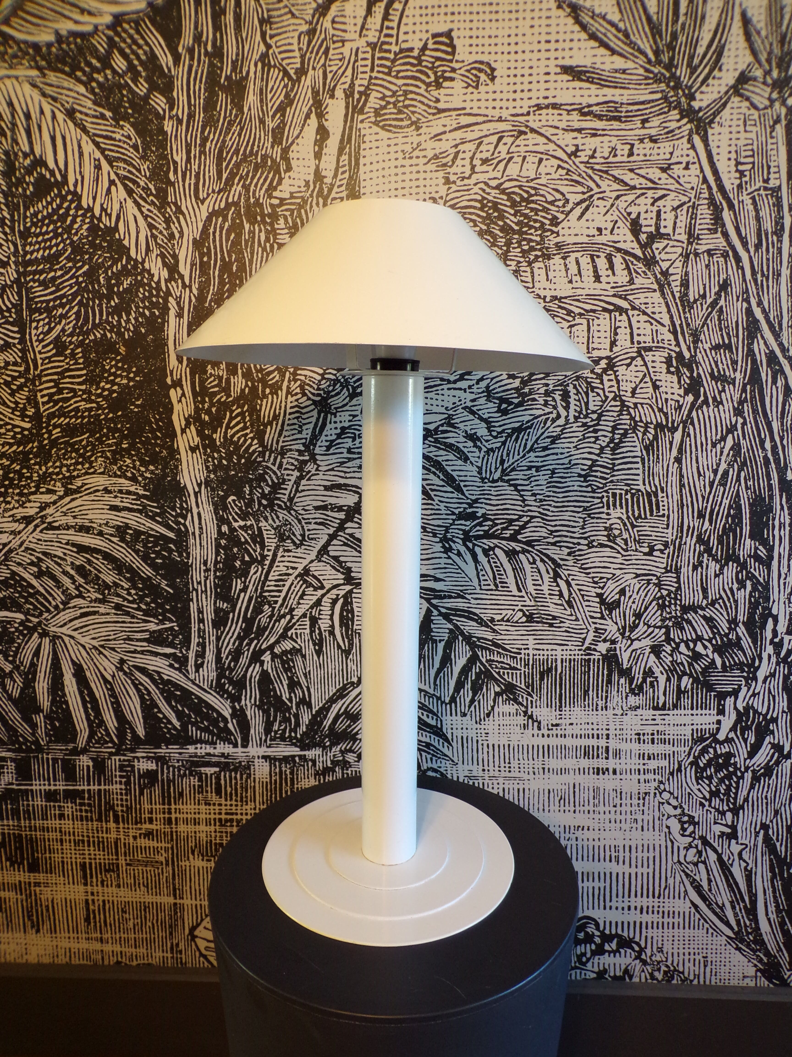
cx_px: 396
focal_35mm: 24
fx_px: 732
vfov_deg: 71.6
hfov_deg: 56.8
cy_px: 528
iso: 200
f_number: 3
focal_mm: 4.3
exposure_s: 1/26
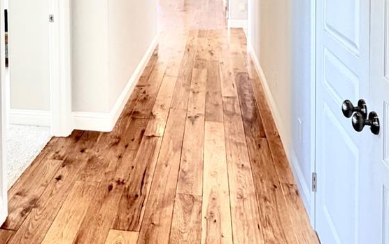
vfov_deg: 28.2
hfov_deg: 48.7
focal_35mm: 40
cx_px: 140
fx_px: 424
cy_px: -44
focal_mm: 2.22
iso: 200
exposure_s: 1/120
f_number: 2.2
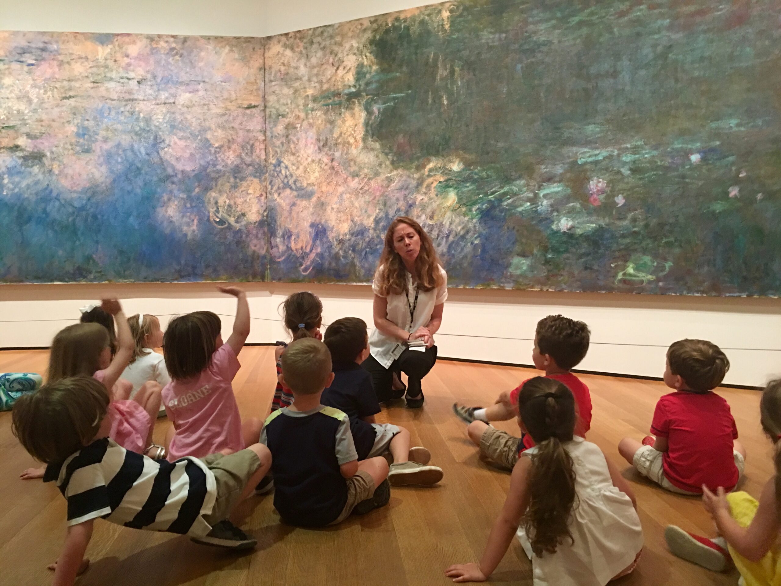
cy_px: 293
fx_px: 654
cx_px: 390
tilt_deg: -3.4
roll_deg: +0.2
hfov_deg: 61.7
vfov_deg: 48.2
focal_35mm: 29
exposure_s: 1/10
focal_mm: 4.15
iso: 100
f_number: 2.2
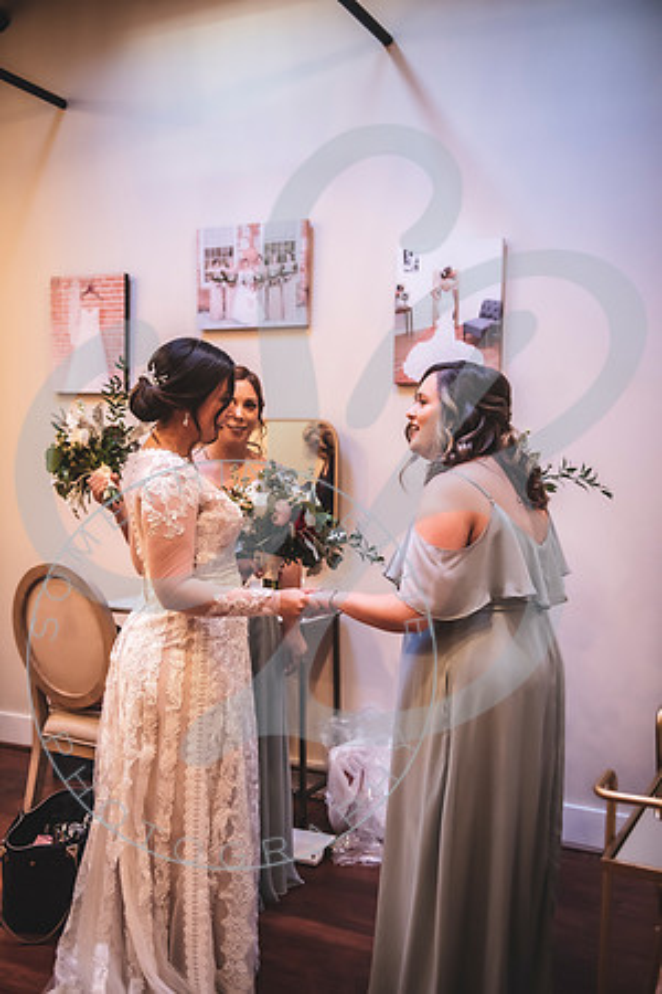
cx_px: 331
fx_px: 993
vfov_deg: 53.1
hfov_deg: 36.9
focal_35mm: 36
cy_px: 497
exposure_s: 1/125
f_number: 2.8
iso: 2000
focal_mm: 36
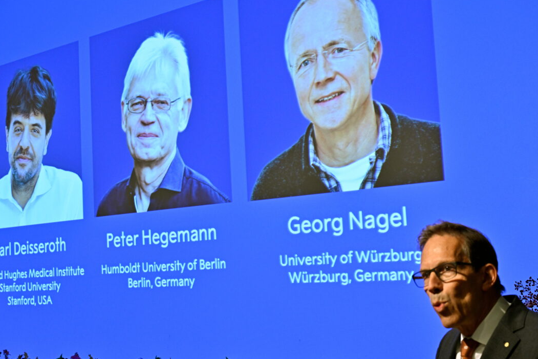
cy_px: 178
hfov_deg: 35.6
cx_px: 275
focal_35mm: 56
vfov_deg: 24.2
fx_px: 837
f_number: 5.6
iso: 2000
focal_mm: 46
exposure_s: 1/50
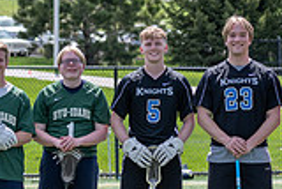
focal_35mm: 258
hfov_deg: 7.9
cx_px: -37
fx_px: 2023
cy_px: 193
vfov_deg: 5.3
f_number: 2.8
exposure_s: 1/2000
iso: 100
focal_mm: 70
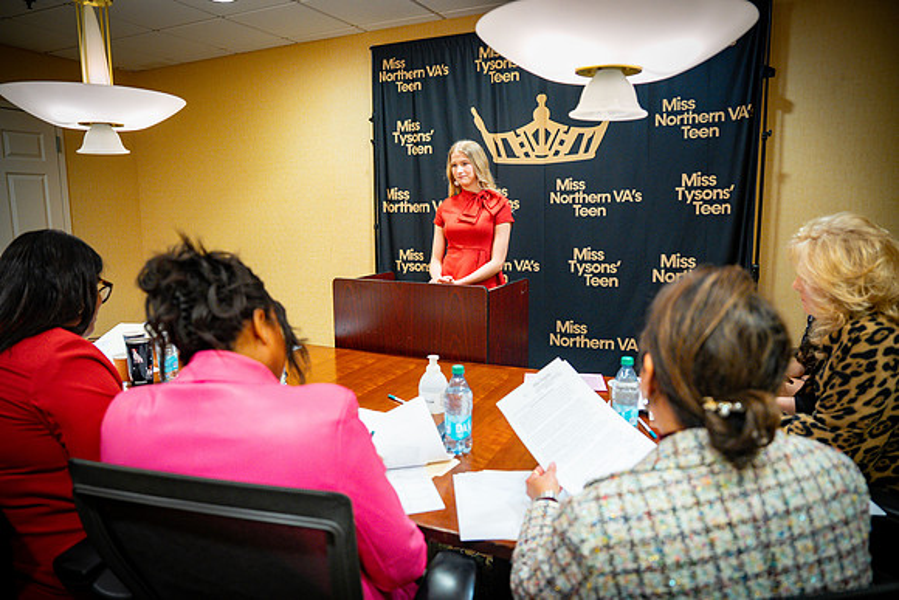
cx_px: 450
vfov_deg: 53.2
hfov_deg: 73.7
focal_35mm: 24
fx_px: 599
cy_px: 300
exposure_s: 1/125
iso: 1600
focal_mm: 24
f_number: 2.8
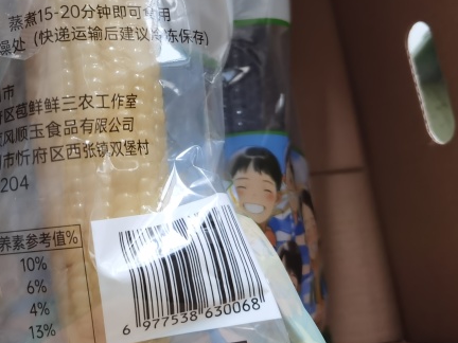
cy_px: 84
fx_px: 662
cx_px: 51
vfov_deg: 28.7
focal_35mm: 50
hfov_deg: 36.0
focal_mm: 6.71
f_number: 1.9
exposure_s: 1/33.3
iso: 320
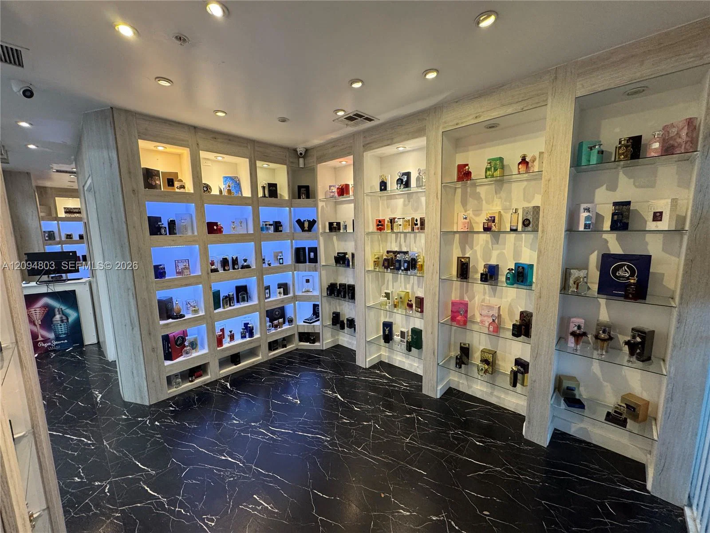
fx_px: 287
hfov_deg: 102.1
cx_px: 355
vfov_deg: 85.7
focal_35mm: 14
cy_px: 266
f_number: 2.2
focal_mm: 2.22
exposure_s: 1/120
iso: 200
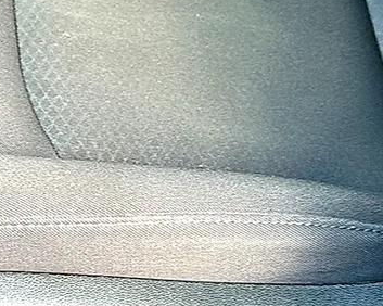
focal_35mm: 93
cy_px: 236
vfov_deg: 16.4
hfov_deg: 20.2
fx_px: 1054
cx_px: 34
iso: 50
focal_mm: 6.86
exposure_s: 1/56
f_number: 1.78
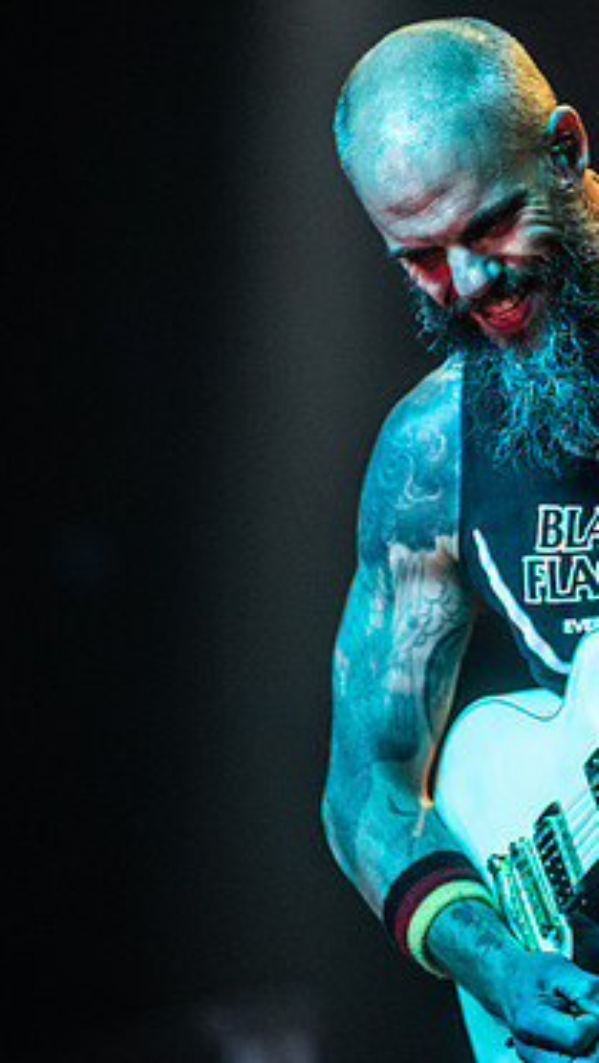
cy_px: 458
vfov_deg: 6.3
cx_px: 811
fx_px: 9646
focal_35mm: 342
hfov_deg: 3.5
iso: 3200
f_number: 3.2
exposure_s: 1/640
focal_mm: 185
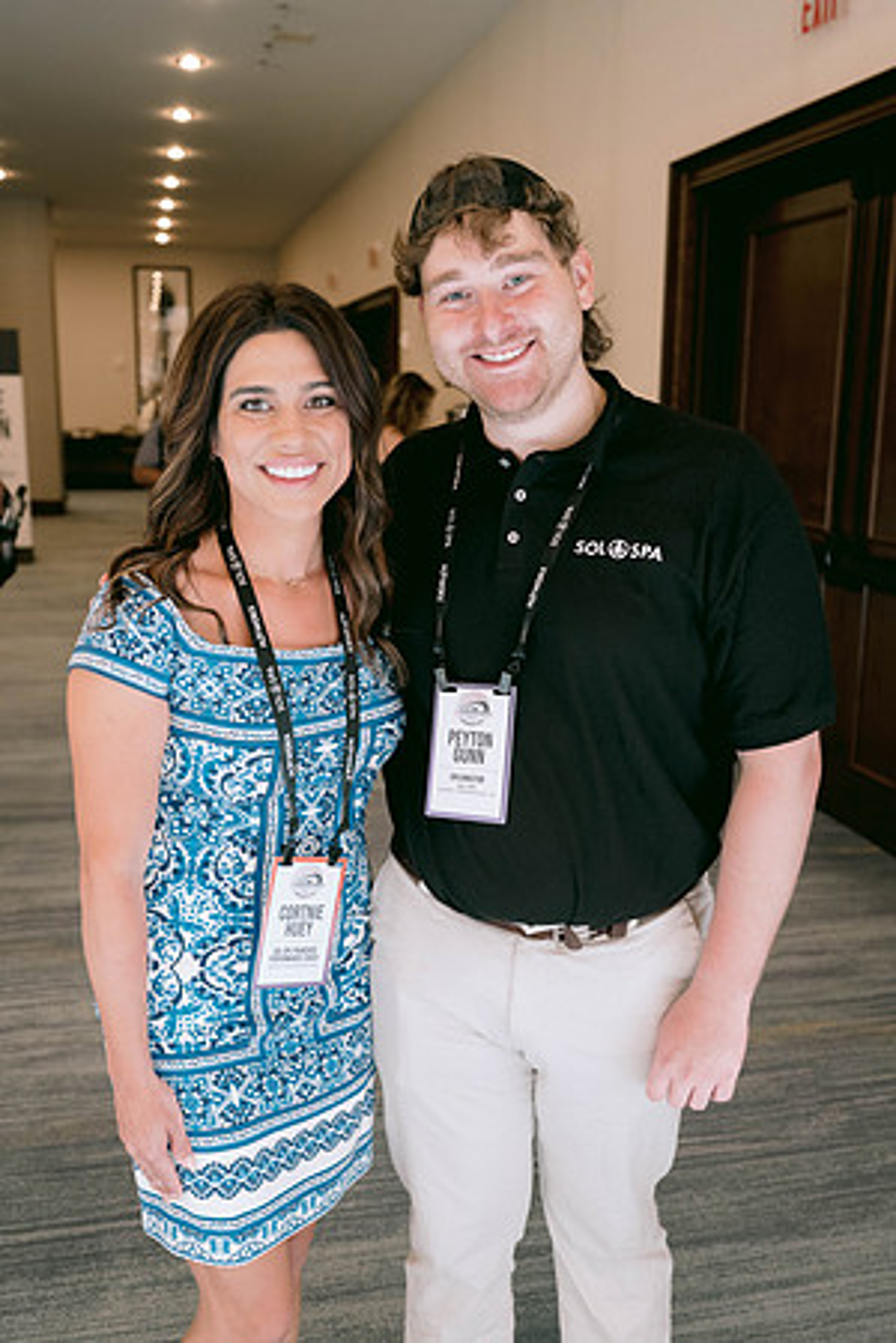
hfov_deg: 37.9
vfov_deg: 54.4
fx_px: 1307
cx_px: 448
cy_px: 672
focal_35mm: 35
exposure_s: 1/100
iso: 800
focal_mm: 35
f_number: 3.5
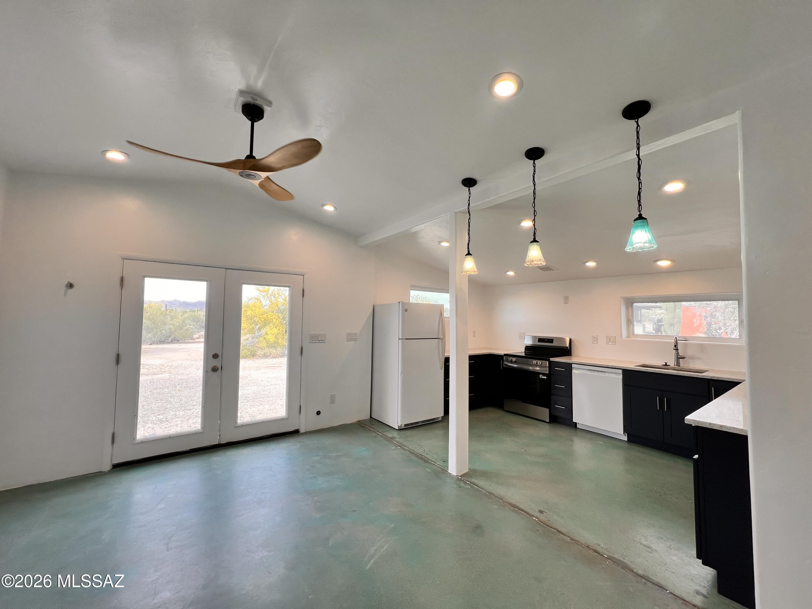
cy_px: 304
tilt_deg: +3.4
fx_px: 305
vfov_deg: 89.9
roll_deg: -0.5
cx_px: 406
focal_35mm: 13
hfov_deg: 106.2
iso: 50
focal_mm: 1.57
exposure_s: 1/120
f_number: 1.8
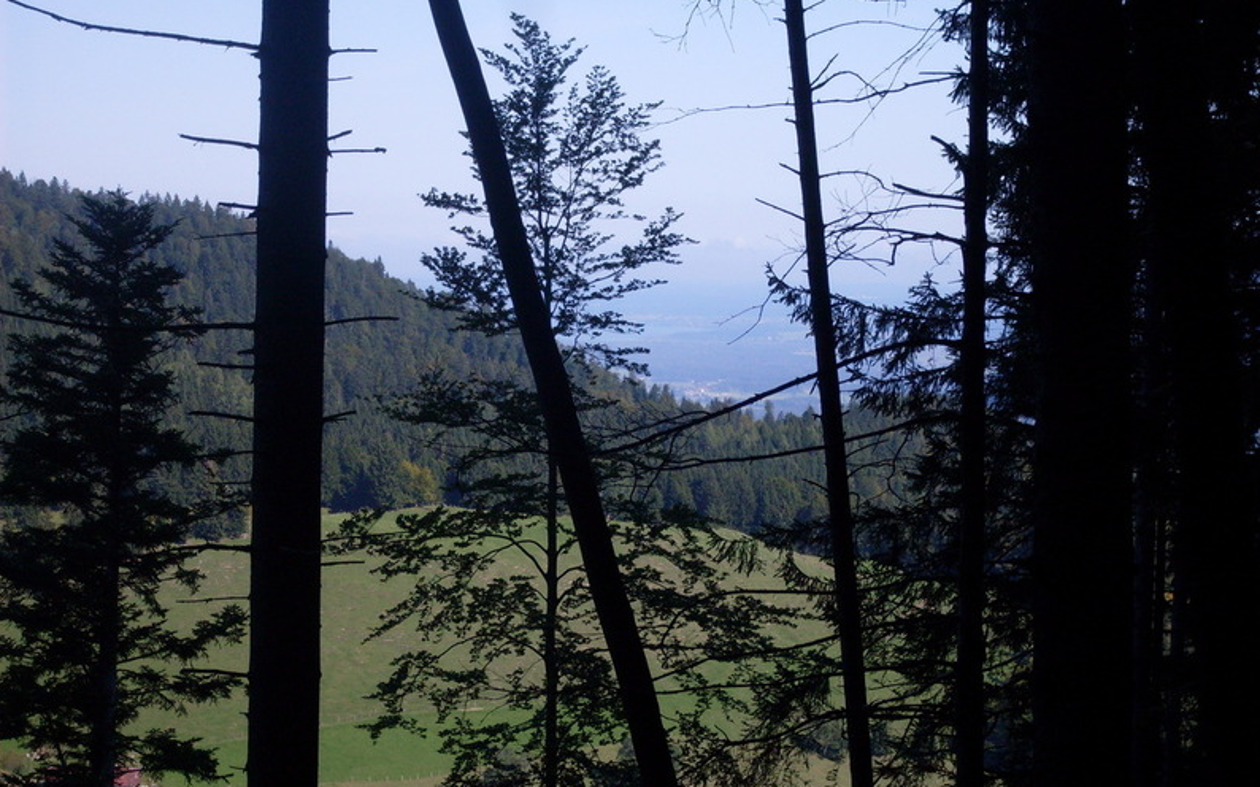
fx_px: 3777
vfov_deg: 11.9
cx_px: 628
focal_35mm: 110
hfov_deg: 18.9
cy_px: 405
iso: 80
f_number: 4.8
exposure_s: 1/500
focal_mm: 17.1
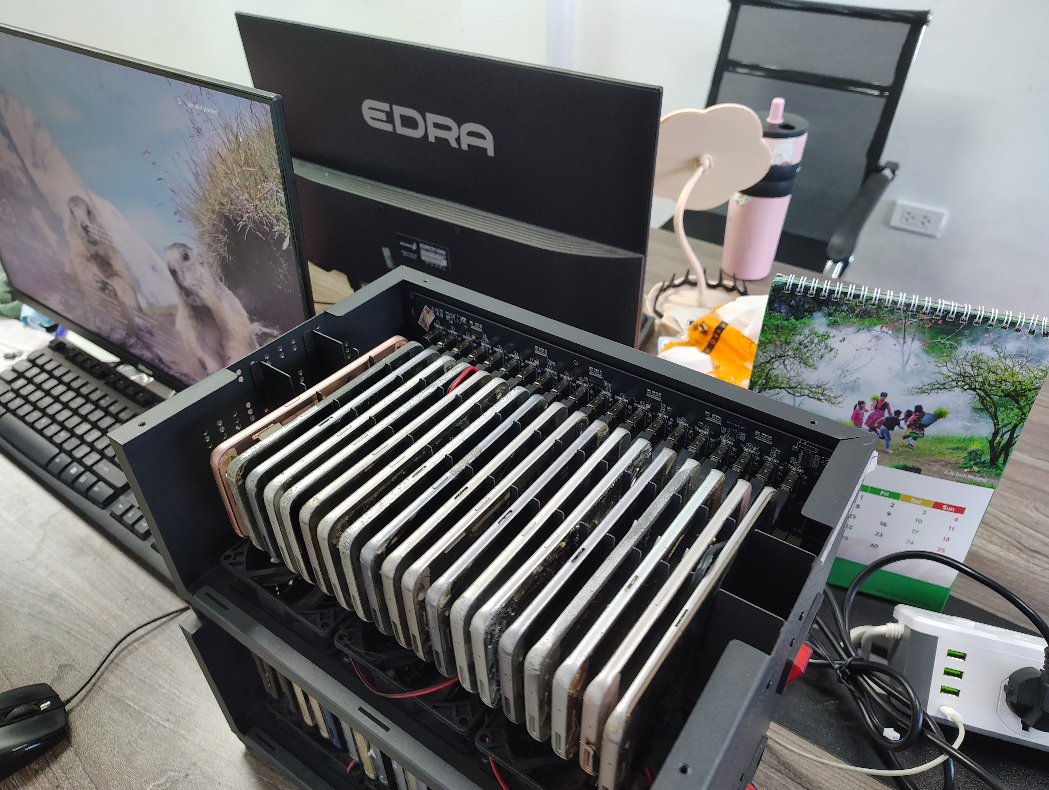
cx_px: 524
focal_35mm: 24
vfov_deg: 56.9
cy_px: 395
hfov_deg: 71.5
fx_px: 728
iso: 972
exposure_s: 1/50
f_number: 1.8
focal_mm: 5.56
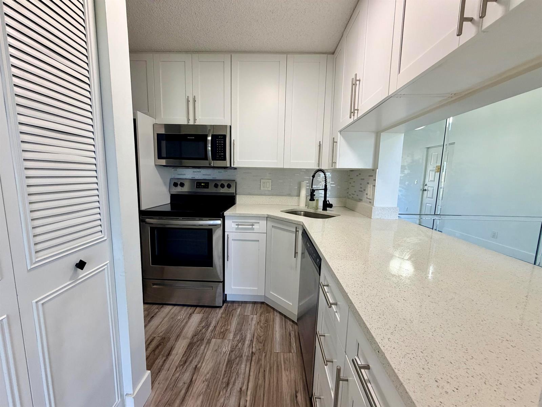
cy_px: 204
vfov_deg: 85.7
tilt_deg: -7.4
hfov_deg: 102.1
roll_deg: -0.9
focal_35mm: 14
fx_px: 219
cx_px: 271
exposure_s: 1/120
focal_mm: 2.22
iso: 250
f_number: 2.2
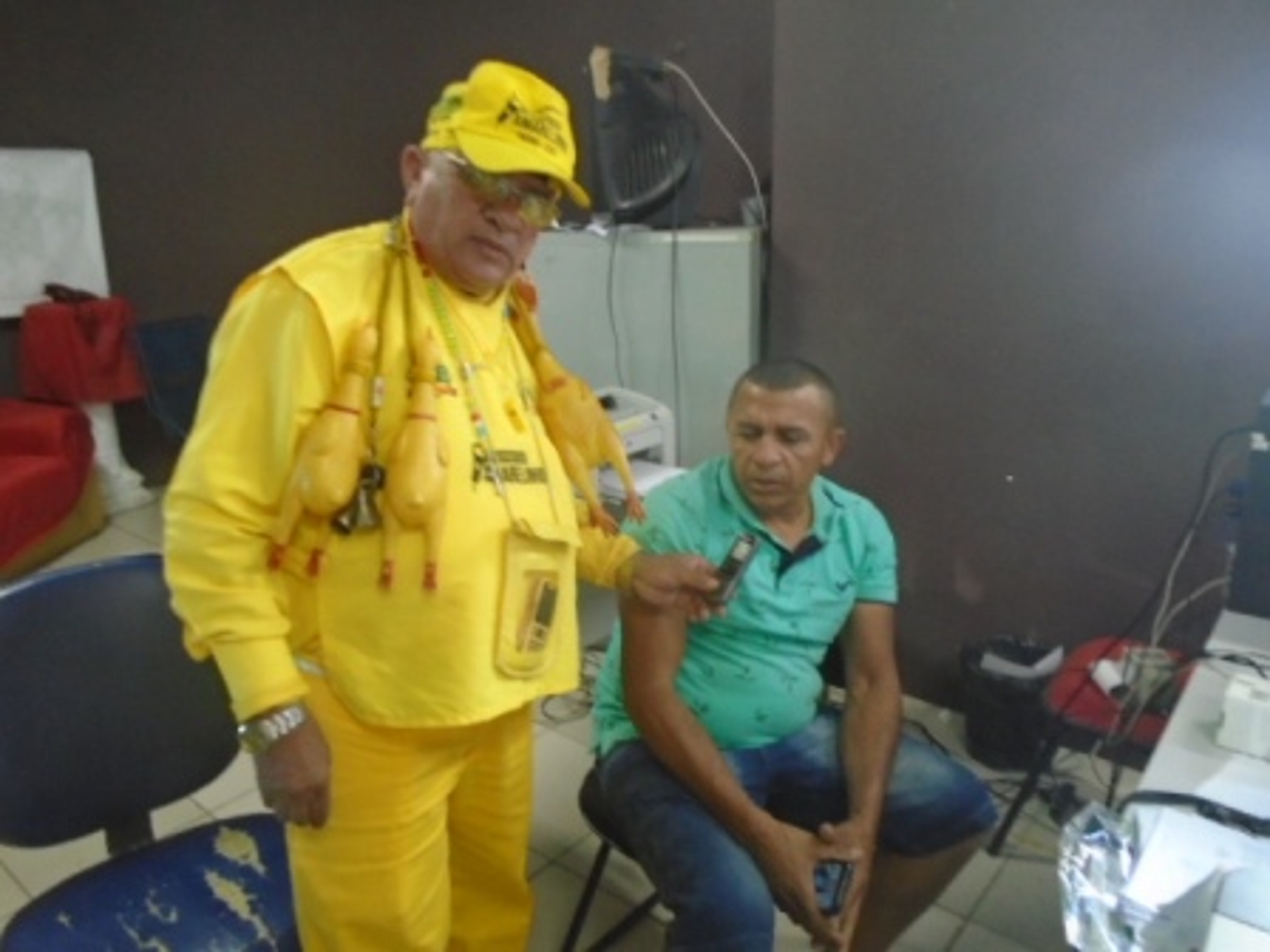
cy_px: 476
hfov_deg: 67.3
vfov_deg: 53.1
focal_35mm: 26
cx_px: 635
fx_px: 954
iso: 400
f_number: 3.2
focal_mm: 4.6
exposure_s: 1/10
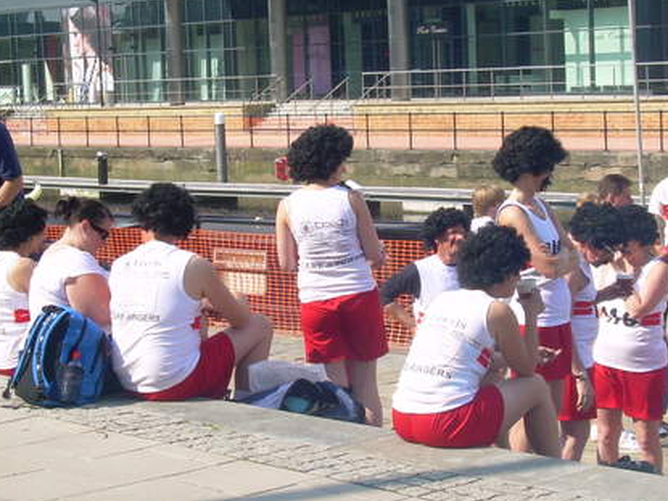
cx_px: 365
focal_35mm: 94
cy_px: 201
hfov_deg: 20.9
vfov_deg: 15.7
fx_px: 1813
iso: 50
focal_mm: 10.3
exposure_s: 1/177
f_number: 5.7
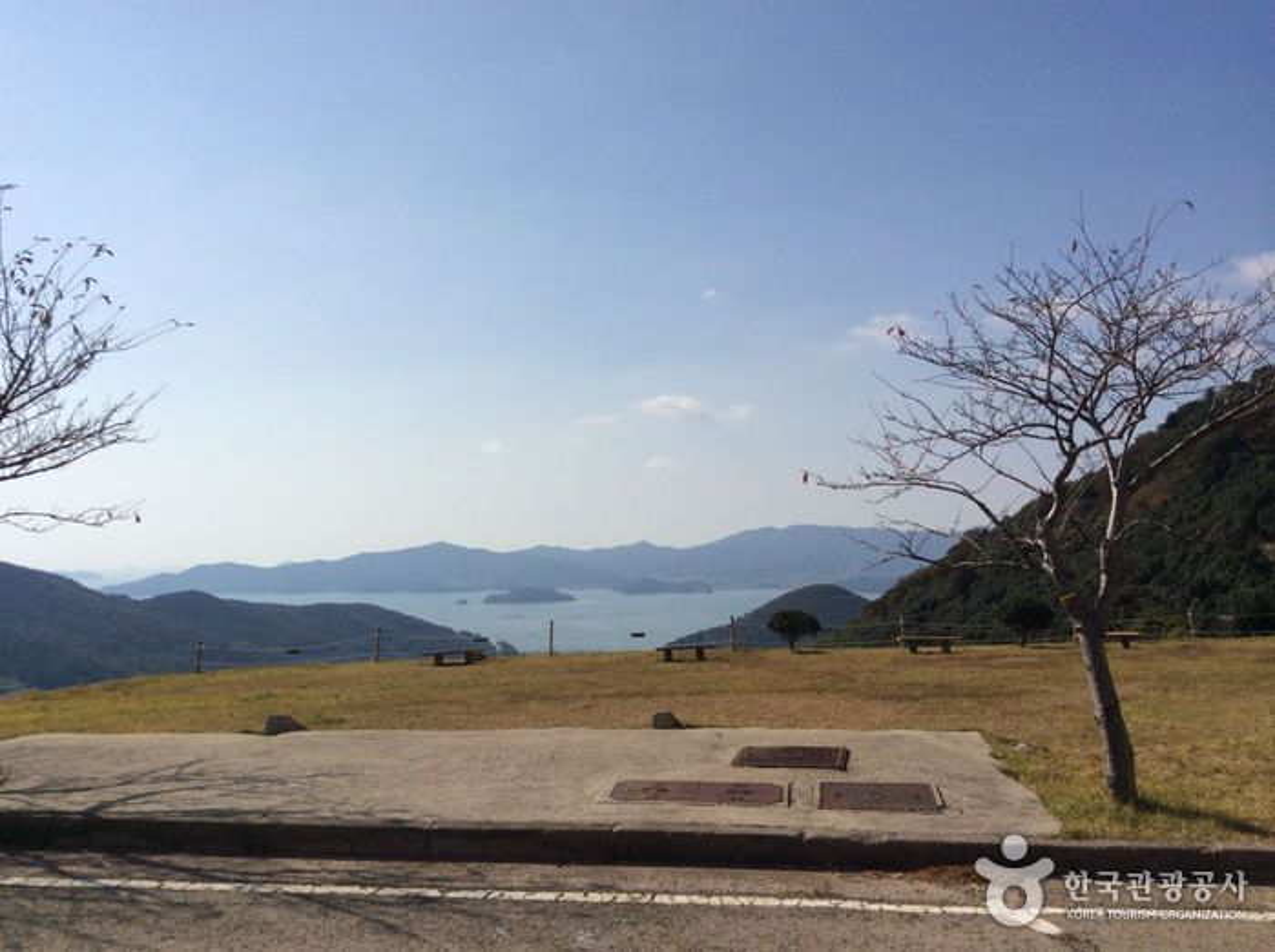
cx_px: 638
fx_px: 1214
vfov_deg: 42.8
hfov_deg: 55.4
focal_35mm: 33
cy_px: 476
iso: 32
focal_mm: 3.3
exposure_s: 1/4098
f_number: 2.4
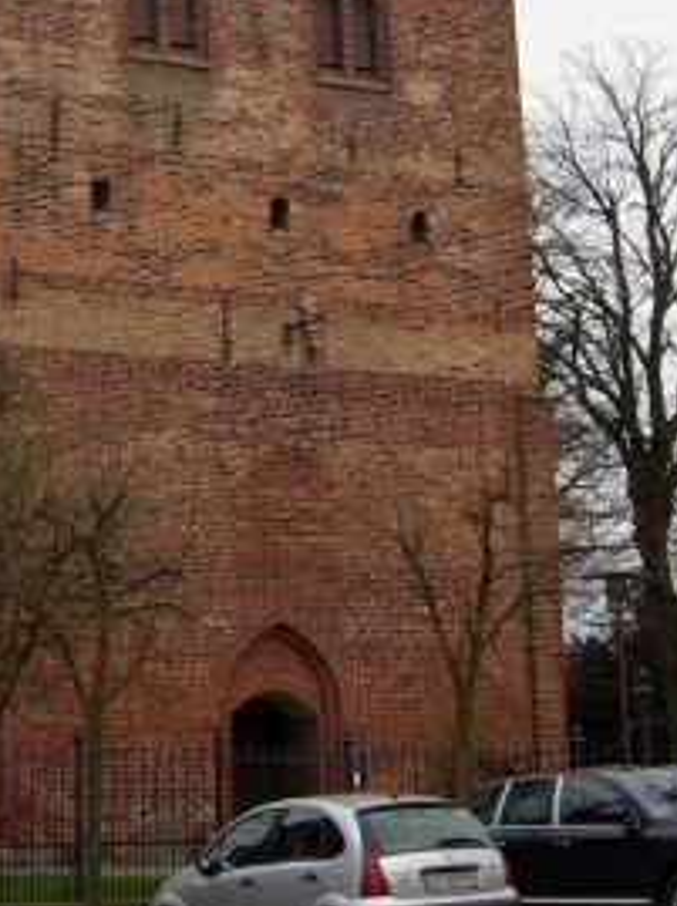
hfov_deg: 19.1
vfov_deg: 24.8
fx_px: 1987
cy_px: 52
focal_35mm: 76
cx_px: 89
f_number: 4.3
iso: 50
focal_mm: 7.5
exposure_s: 1/128
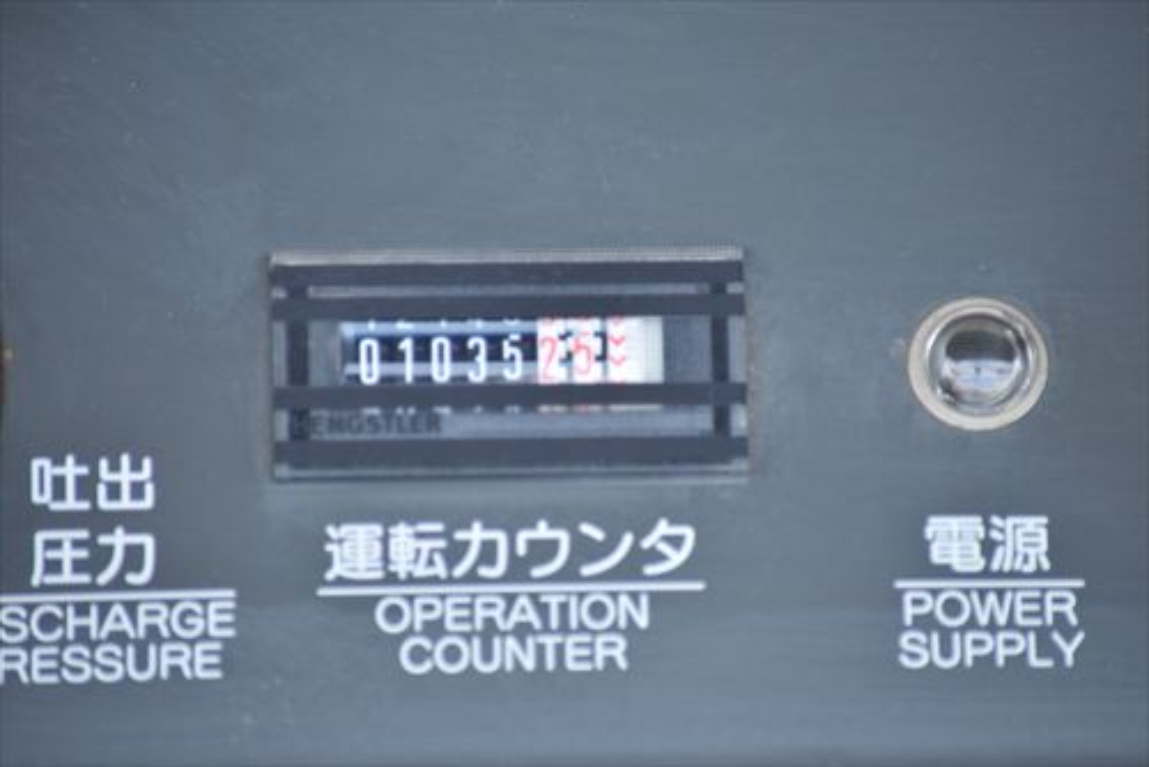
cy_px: 384
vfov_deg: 4.2
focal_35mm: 330
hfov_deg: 6.2
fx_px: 10538
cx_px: 574
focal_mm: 220
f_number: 6.3
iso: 1250
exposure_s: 1/1000
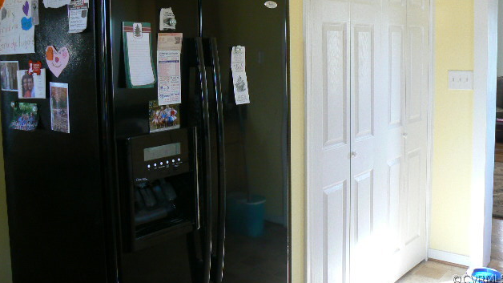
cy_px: 95
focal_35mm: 40
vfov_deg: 29.5
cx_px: 253
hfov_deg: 50.5
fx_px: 533
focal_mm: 6
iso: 125
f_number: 2.8
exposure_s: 1/30
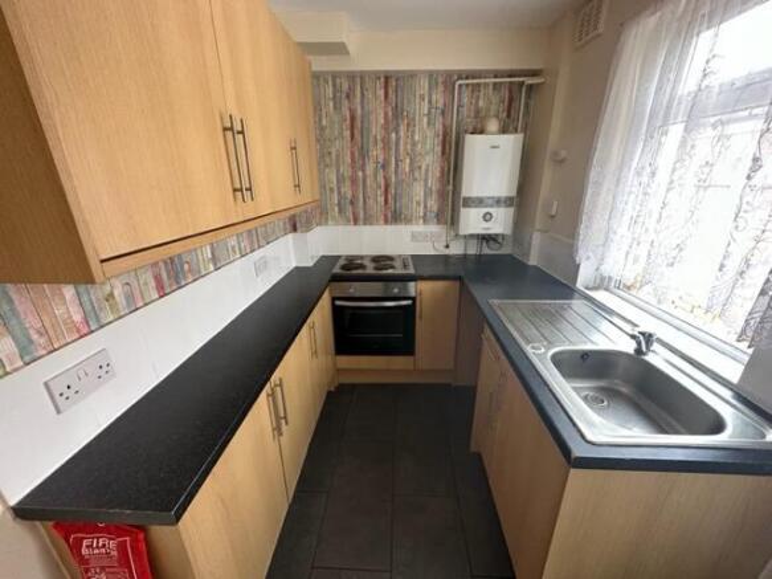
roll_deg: +0.5
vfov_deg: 85.7
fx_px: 312
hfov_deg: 102.1
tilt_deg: -18.4
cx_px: 386
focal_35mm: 14
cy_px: 290
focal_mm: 2.22
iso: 250
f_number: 2.2
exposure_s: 1/100
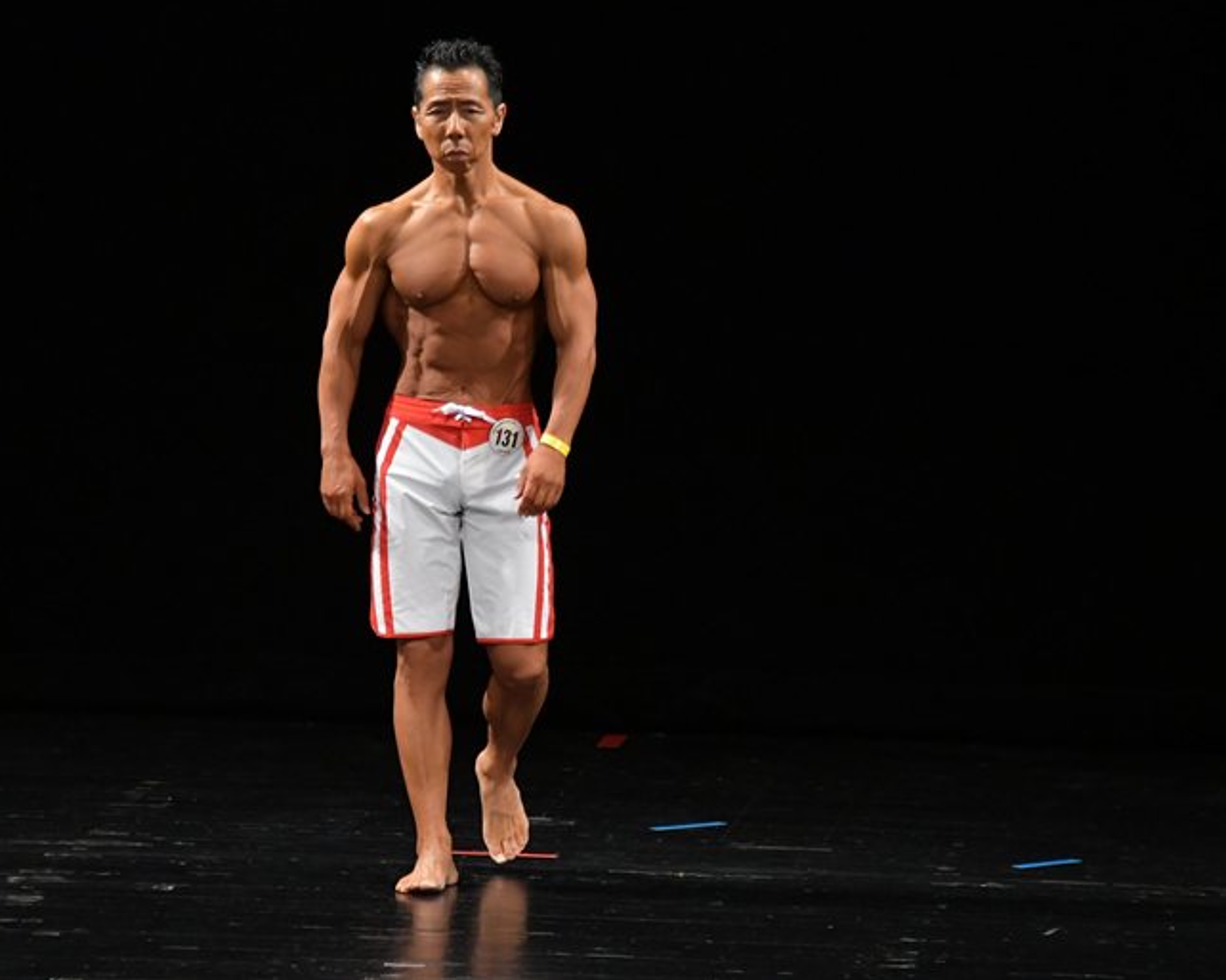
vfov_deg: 4.3
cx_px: 539
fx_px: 12948
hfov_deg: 5.4
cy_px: 489
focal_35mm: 357
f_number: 5.6
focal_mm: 210
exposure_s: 1/400
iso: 3200
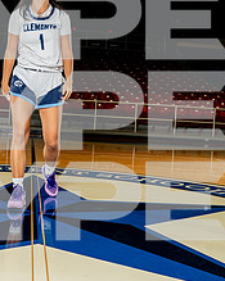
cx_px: 44
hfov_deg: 27.5
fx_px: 450
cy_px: 112
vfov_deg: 34.6
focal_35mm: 54
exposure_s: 1/250
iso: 640
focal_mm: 28
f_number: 5.6
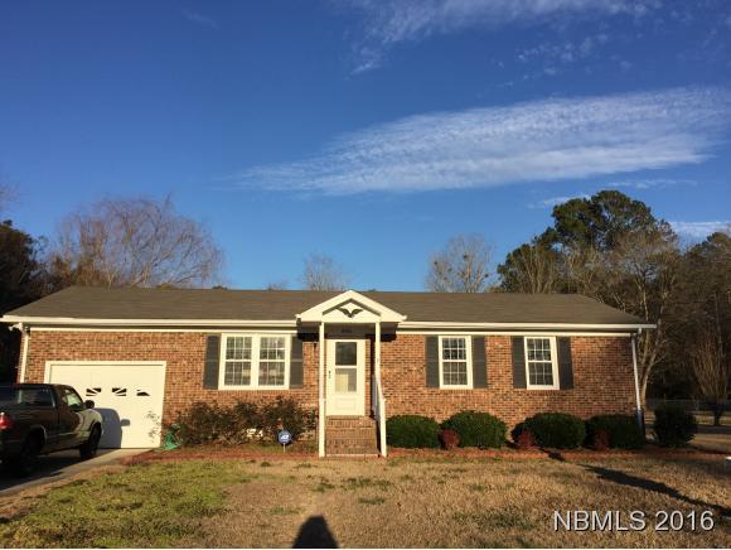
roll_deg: -0.2
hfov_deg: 61.6
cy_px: 275
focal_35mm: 29
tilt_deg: +10.7
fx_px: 613
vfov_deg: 48.3
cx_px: 366
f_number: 2.2
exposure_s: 1/2639
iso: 32
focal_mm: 4.15
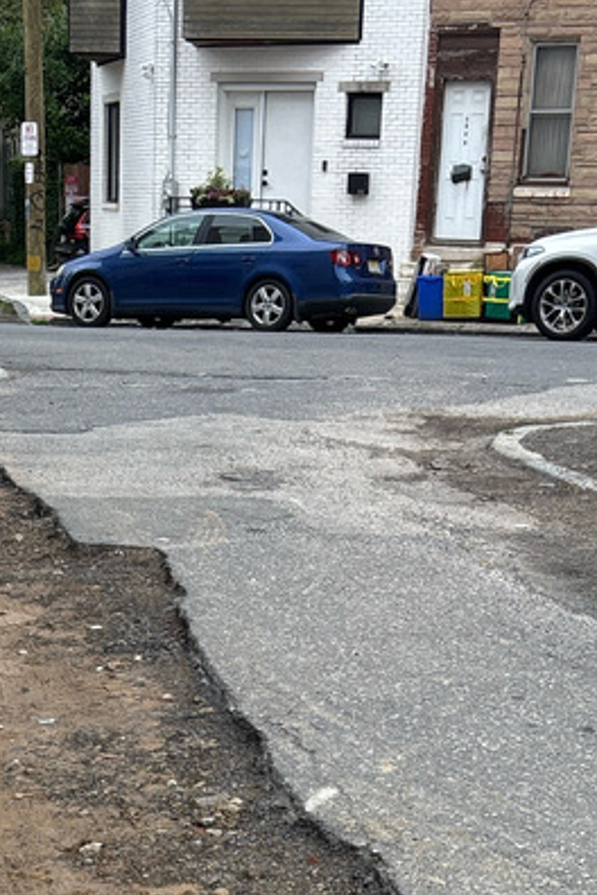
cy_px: 1085
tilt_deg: -22.6
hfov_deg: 16.6
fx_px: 2040
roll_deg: -2.5
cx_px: 190
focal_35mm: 82
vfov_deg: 22.7
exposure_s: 1/192
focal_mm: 5.96
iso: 40
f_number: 1.6
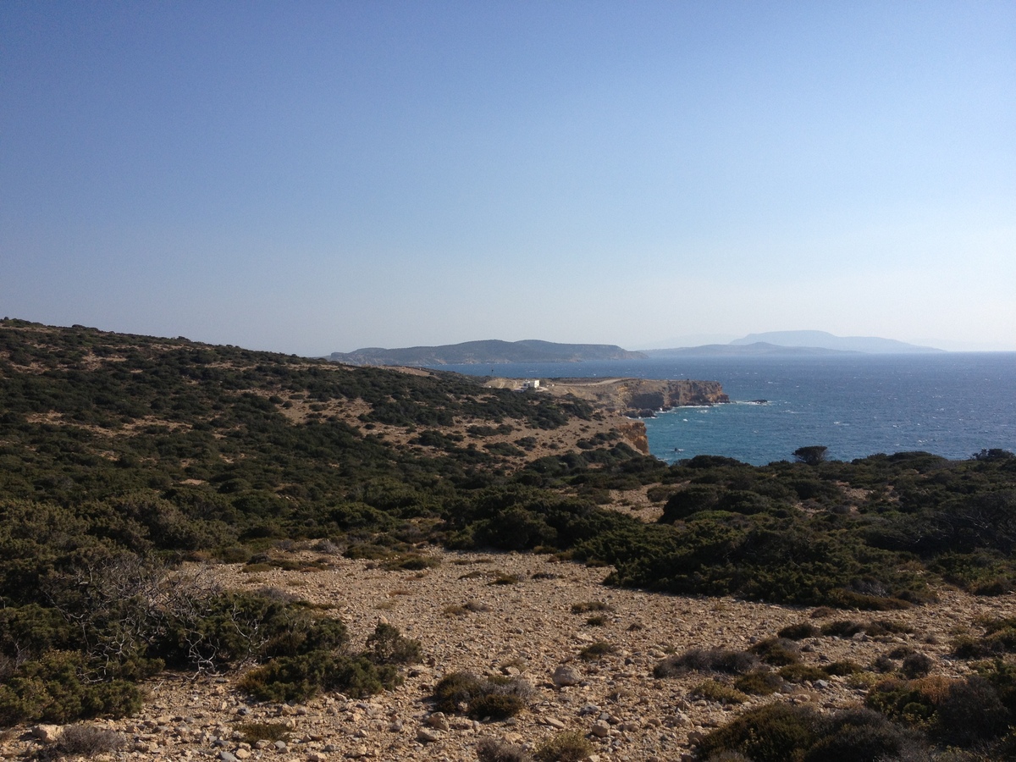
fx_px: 1027
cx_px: 508
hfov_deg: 52.6
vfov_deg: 40.7
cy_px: 381
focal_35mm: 35
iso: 50
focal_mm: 4.28
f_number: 2.4
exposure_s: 1/2632
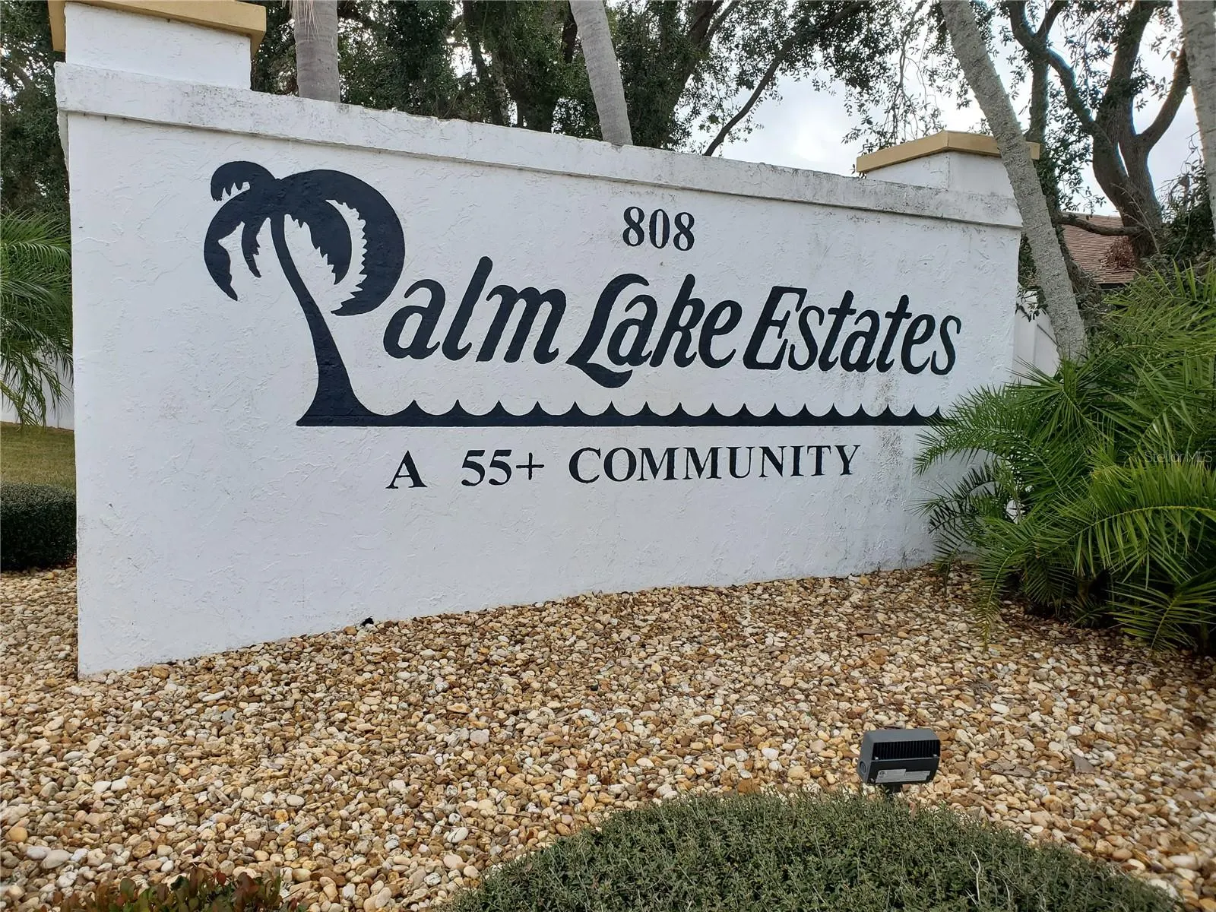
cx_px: 608
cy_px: 456
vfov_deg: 53.1
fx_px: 913
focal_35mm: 26
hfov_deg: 67.3
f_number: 2.4
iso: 50
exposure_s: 1/784
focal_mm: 4.3
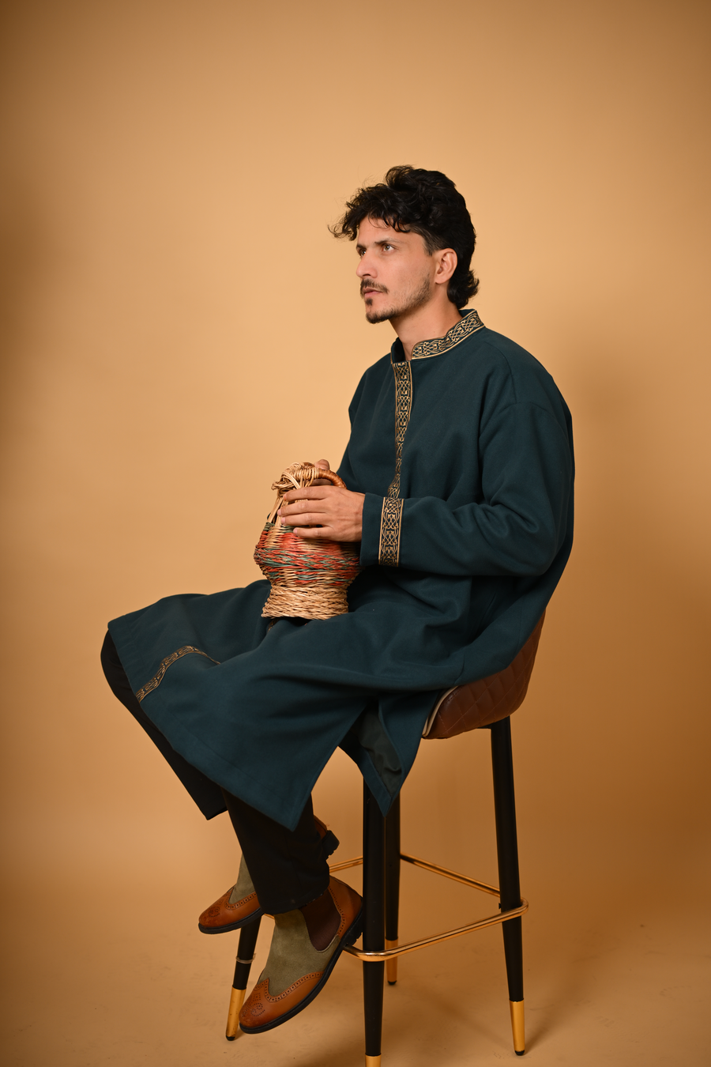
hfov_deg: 27.0
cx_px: 356
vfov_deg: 39.6
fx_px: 1481
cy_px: 534
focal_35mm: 50
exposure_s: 1/1000
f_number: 2.2
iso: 160
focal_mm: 50
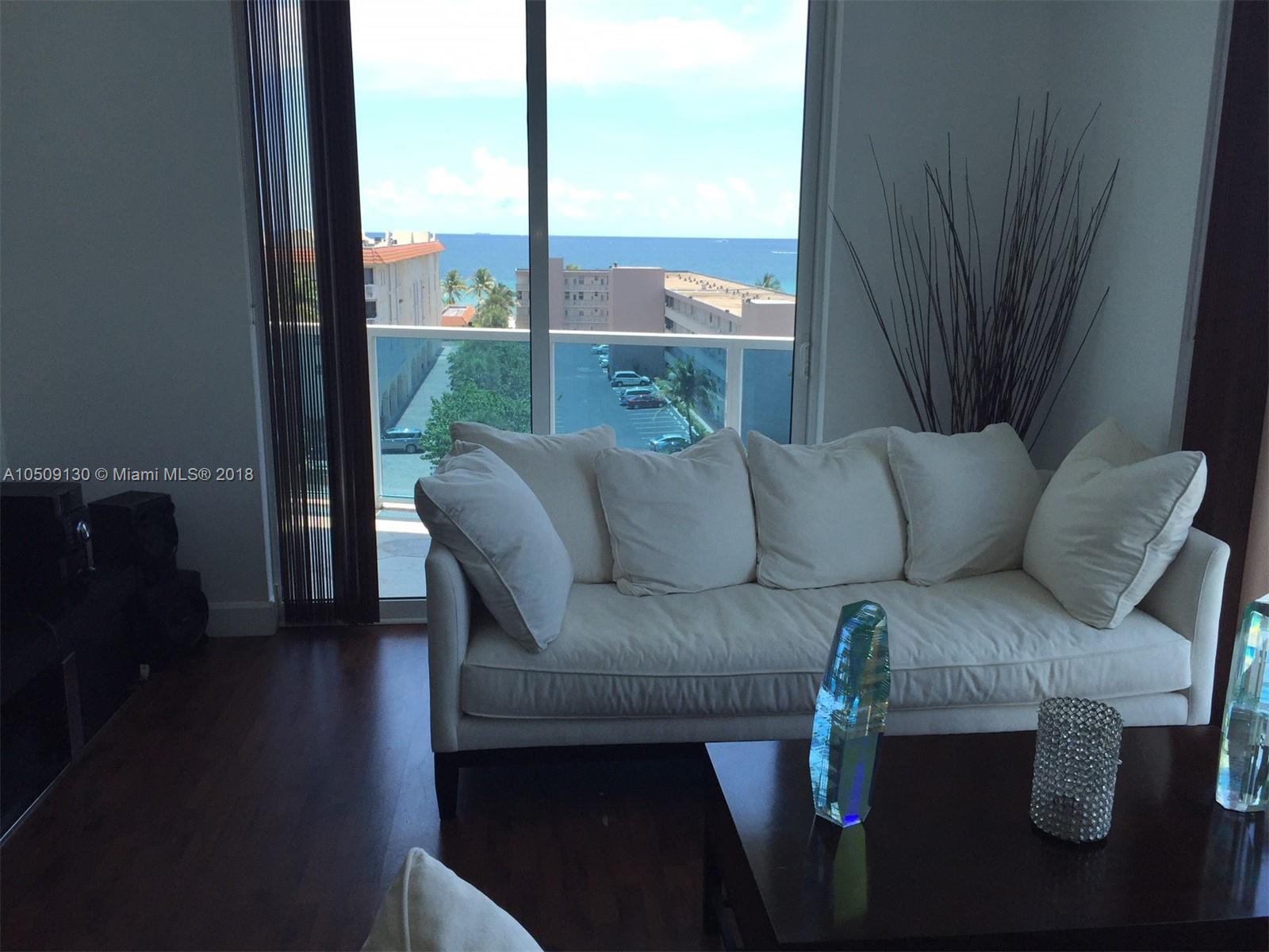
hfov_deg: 61.7
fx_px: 1063
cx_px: 634
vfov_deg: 48.2
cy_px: 476
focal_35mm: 29
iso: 32
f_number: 2.2
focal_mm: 4.15
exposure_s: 1/534
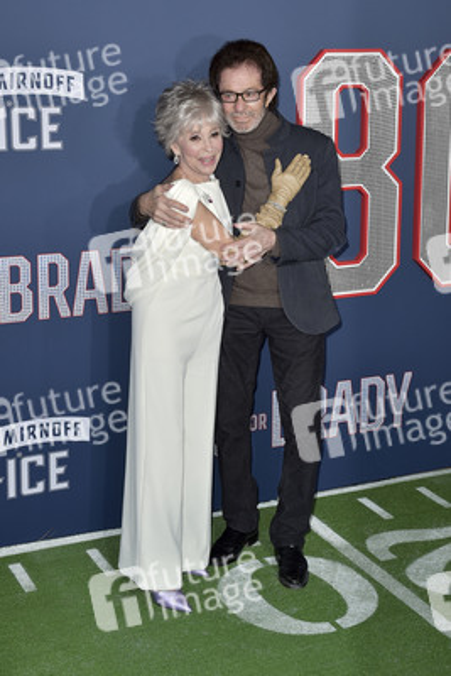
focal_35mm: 50
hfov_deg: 27.0
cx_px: 226
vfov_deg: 39.6
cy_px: 338
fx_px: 939
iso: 500
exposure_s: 1/250
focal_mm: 50
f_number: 6.3
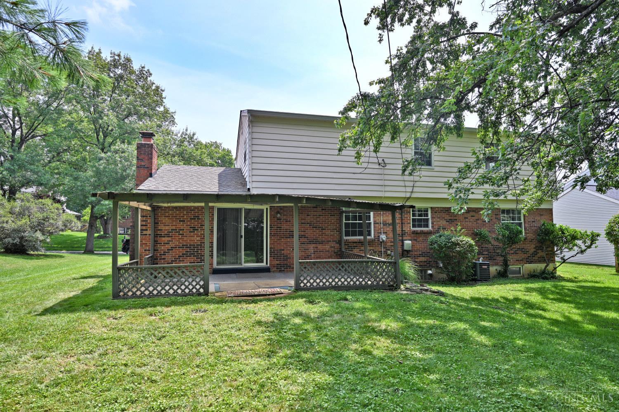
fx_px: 335
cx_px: 310
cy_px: 206
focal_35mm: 20
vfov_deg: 63.2
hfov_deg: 85.4
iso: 100
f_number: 6.3
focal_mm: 19.5
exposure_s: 1/250
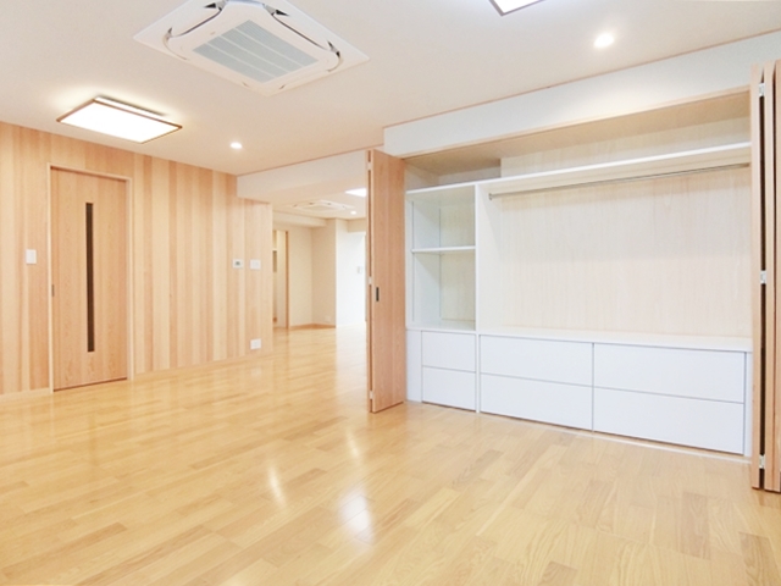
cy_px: 293
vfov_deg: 68.7
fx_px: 429
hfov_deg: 84.7
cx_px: 390
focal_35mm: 19
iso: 250
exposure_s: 1/125
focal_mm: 4.06
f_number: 2.7
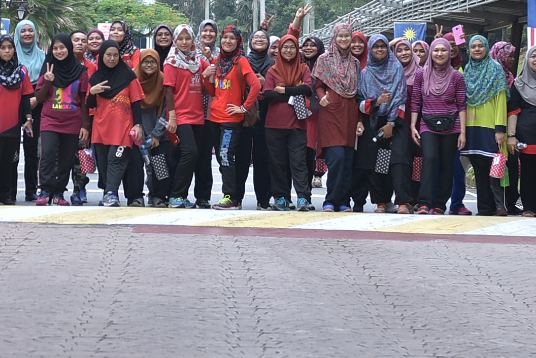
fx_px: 2533
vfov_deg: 8.0
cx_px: 185
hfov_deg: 12.1
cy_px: -58
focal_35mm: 170
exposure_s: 1/500
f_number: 3.5
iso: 200
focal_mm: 40
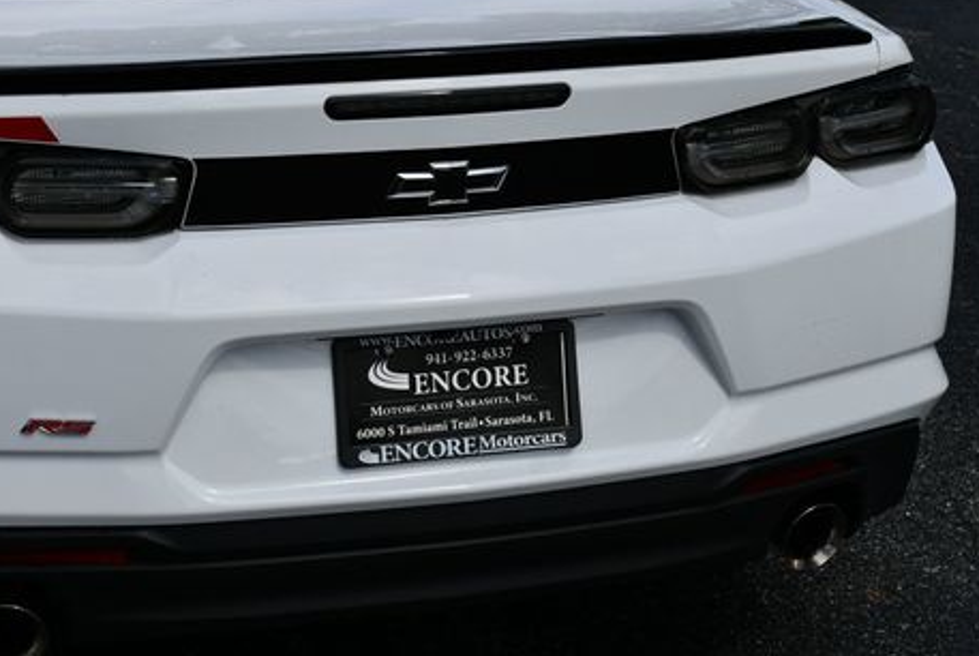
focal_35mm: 84
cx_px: 319
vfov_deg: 16.3
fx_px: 2287
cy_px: 225
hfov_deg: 24.0
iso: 100
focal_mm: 30
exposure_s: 1/320
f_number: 9
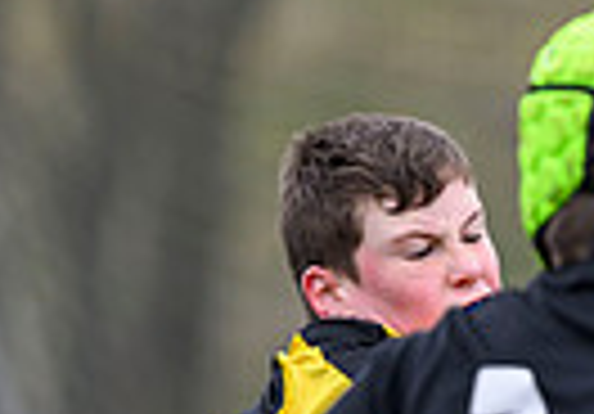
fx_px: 35742
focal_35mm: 2136
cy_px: 655
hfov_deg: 1.0
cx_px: 1167
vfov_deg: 0.7
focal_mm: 400
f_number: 3.5
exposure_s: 1/1600
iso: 500
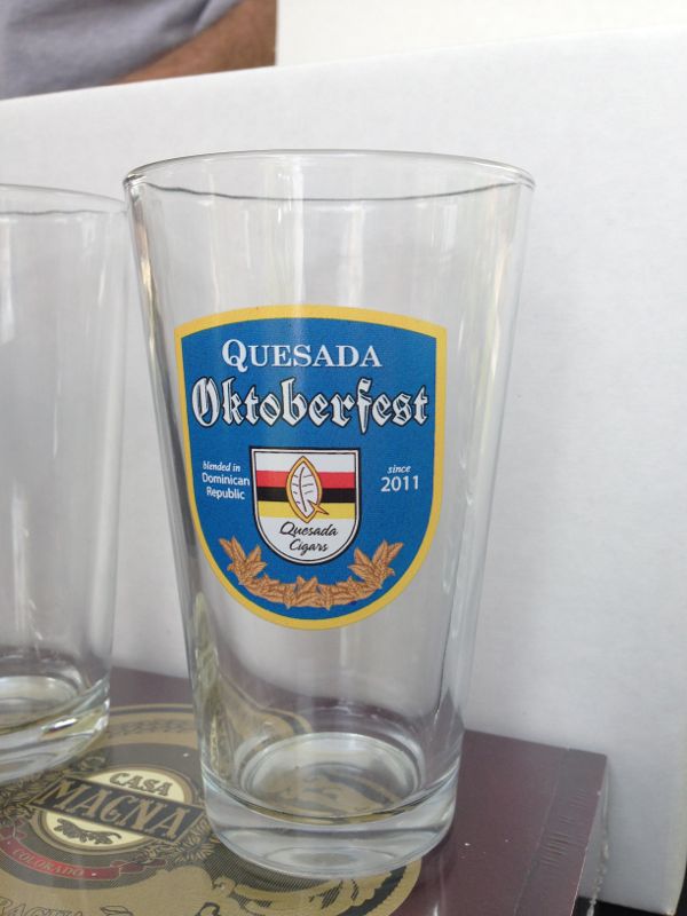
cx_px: 344
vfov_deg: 55.4
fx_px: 873
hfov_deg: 42.9
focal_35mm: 33
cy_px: 458
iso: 50
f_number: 2.4
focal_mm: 4.12
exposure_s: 1/290
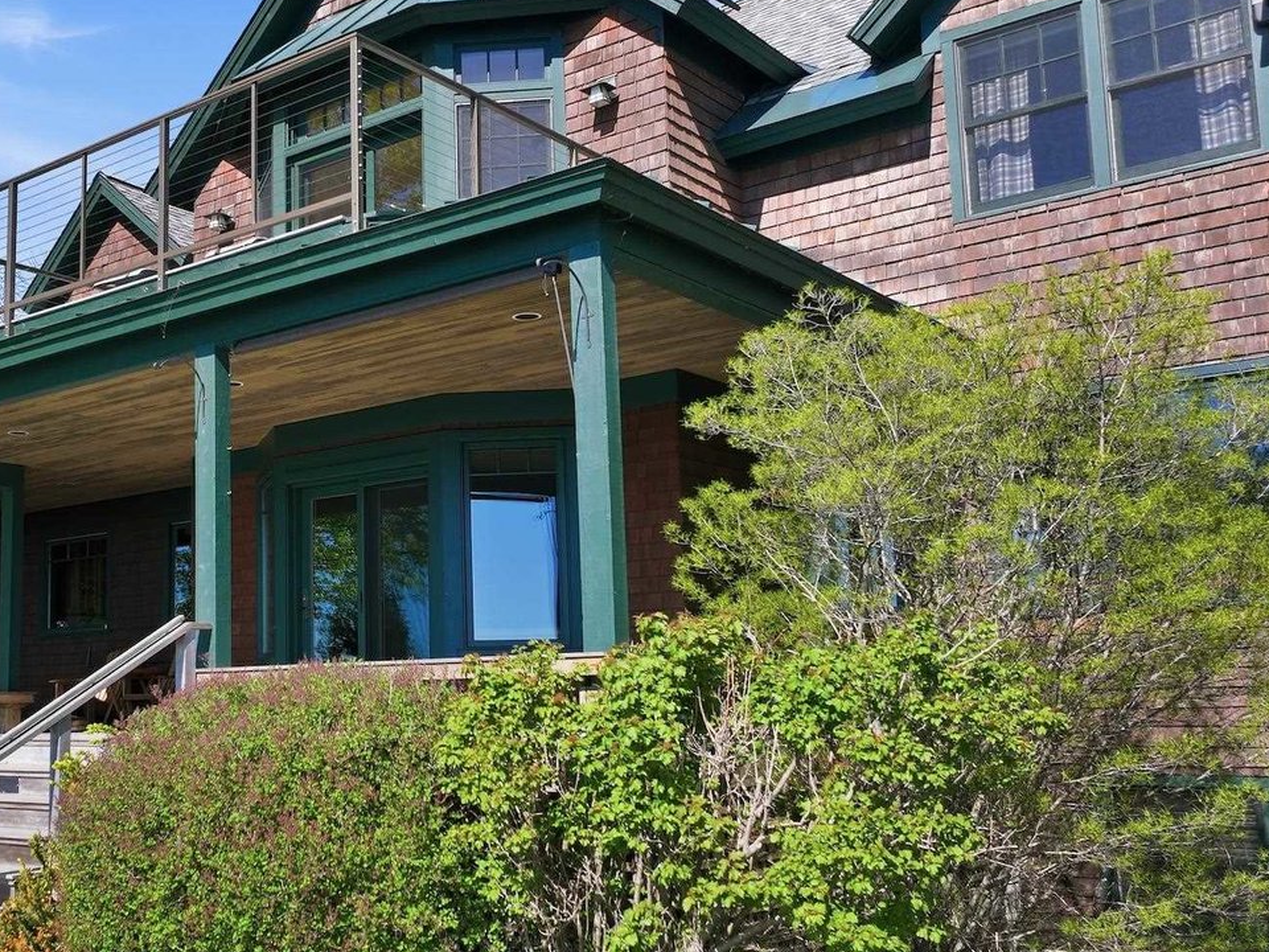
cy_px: 520
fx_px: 1466
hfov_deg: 45.3
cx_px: 327
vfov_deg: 35.9
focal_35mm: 40
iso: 100
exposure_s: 1/1600
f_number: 2.8
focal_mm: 12.3
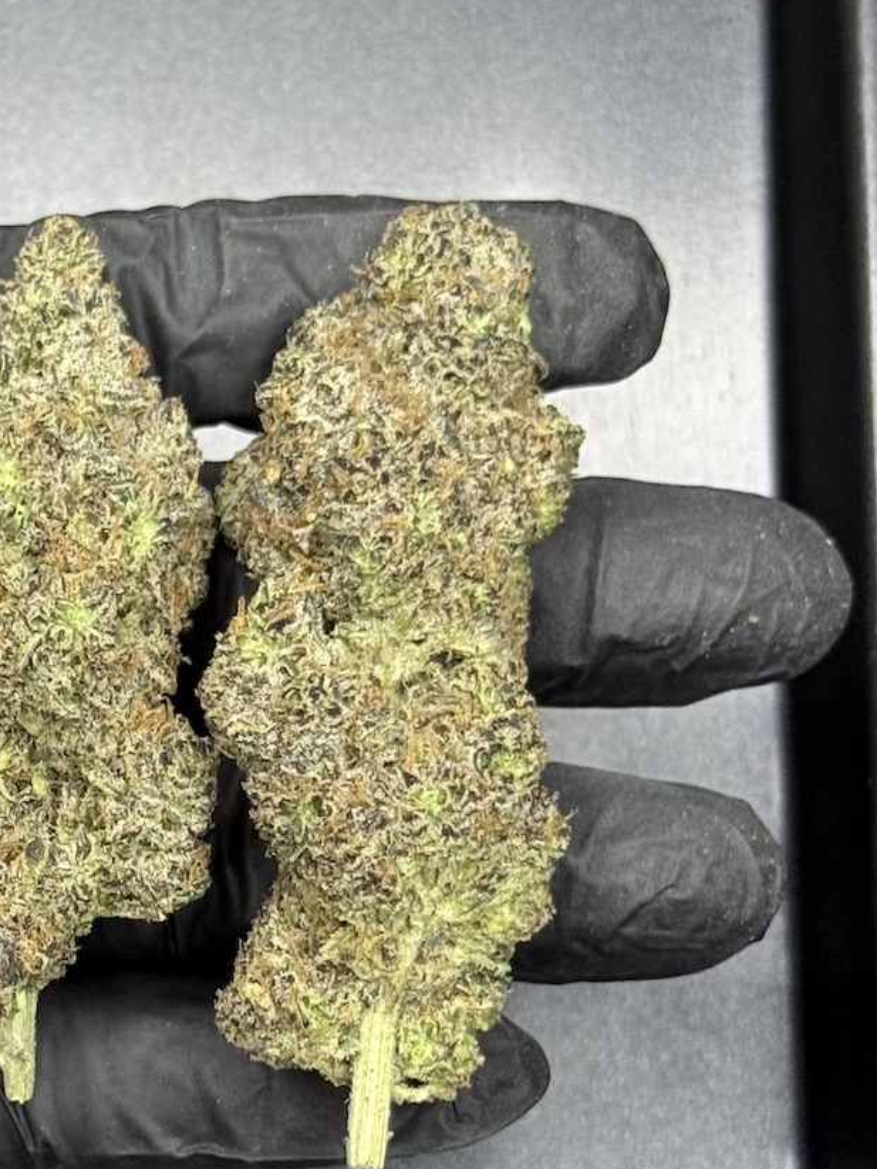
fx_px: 3784
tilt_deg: -74.6
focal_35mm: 112
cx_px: -127
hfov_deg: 12.9
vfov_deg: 17.5
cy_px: 733
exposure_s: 1/60
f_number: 1.78
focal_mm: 6.76
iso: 160
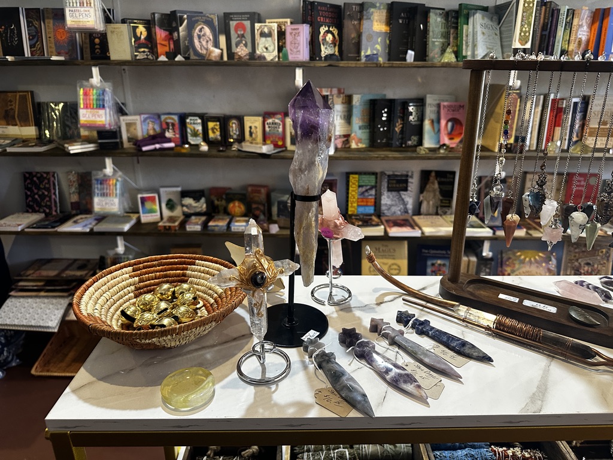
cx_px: 306
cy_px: 230
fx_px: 425
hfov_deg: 71.6
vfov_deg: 56.8
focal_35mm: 24
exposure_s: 1/60
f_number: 1.78
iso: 250
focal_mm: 6.86
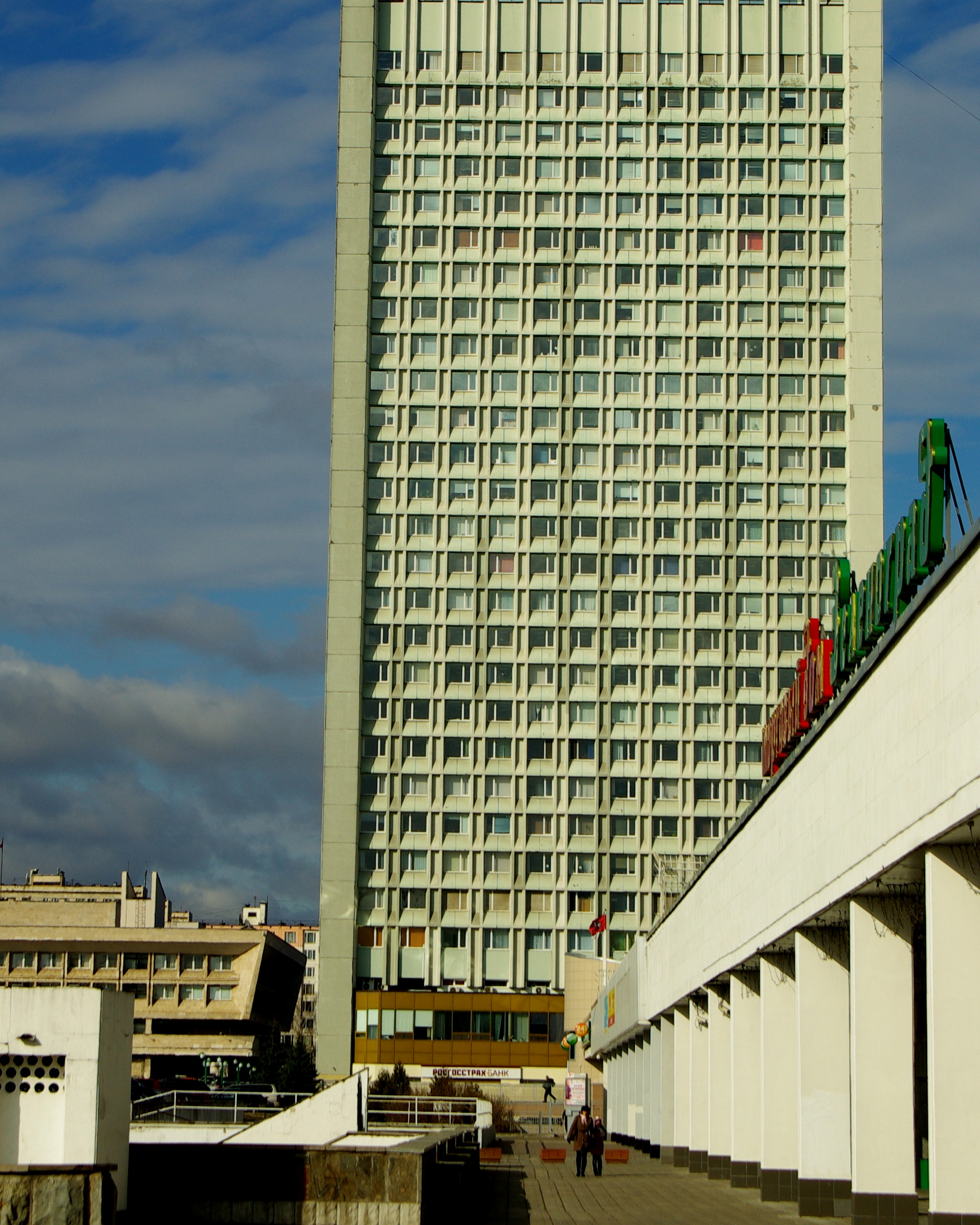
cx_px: 409
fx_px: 3542
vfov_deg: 19.6
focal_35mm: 98
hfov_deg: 15.7
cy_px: 437
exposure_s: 1/500
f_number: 8
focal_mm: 45
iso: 100
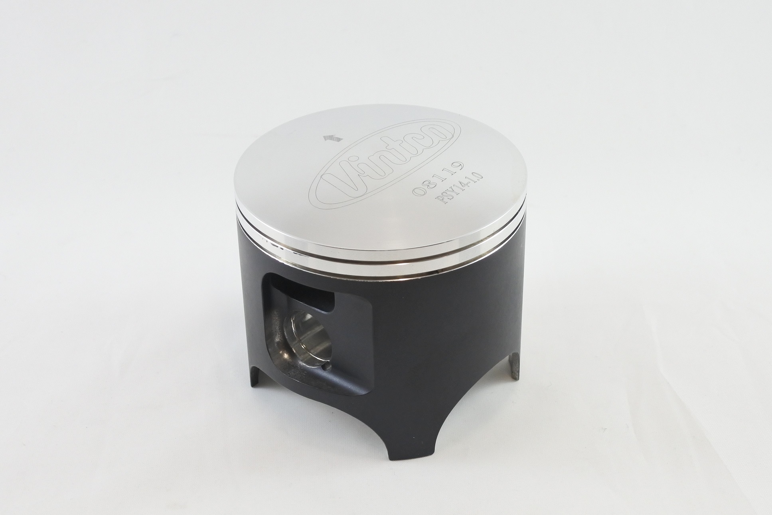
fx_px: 986
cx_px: 386
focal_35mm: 46
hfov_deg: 42.7
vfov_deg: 29.2
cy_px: 258
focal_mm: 17.2
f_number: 4.5
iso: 450
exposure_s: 1/125
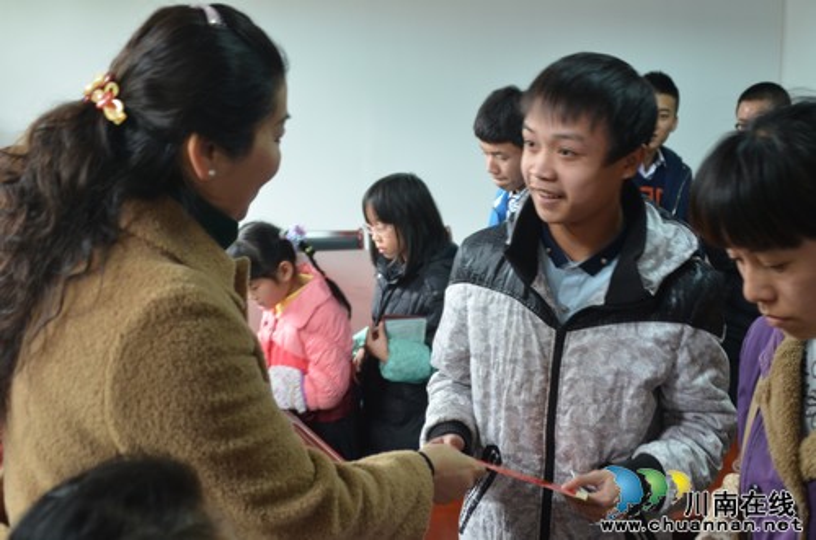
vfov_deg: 31.7
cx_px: 408
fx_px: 950
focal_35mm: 42
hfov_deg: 46.5
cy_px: 270
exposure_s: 1/45
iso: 800
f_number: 3.5
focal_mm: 28
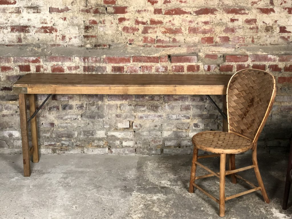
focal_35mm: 52
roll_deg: +0.1
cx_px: 146
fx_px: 439
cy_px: 110
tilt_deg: -16.6
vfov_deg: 28.0
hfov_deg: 36.8
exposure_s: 1/25
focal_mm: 6
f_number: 2.4
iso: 160
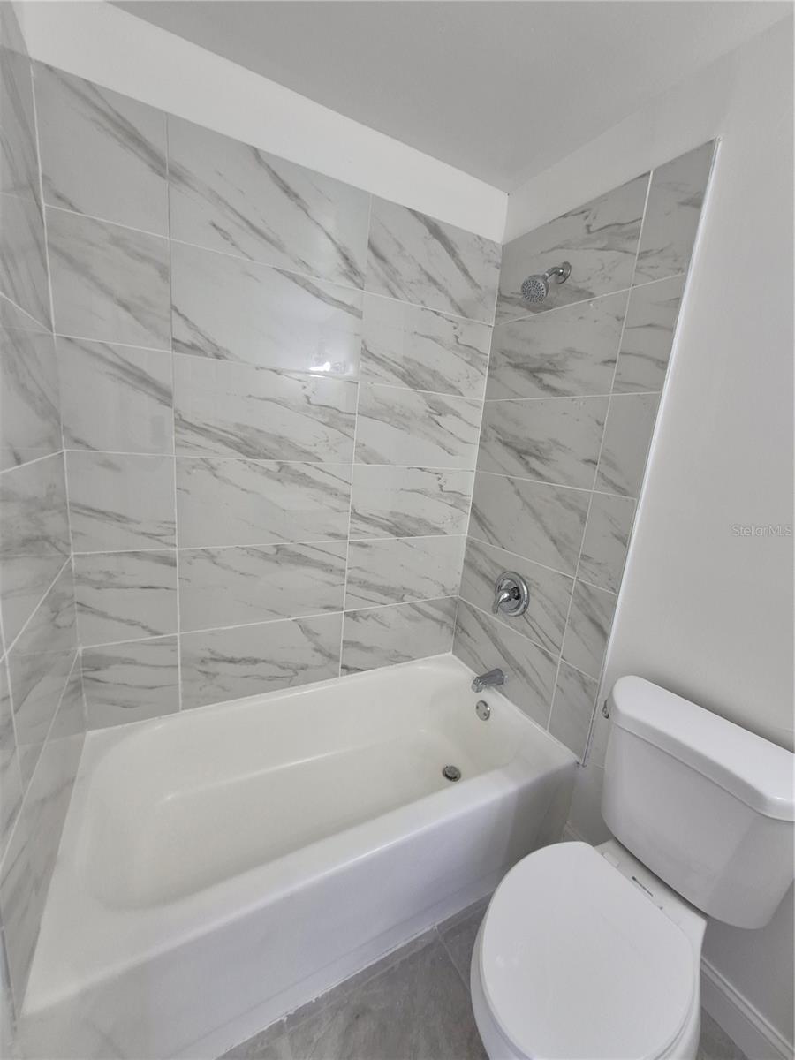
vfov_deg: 106.2
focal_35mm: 13
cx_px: 398
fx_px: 398
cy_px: 530
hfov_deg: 89.9
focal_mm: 1.74
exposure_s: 1/60
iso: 80
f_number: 2.2
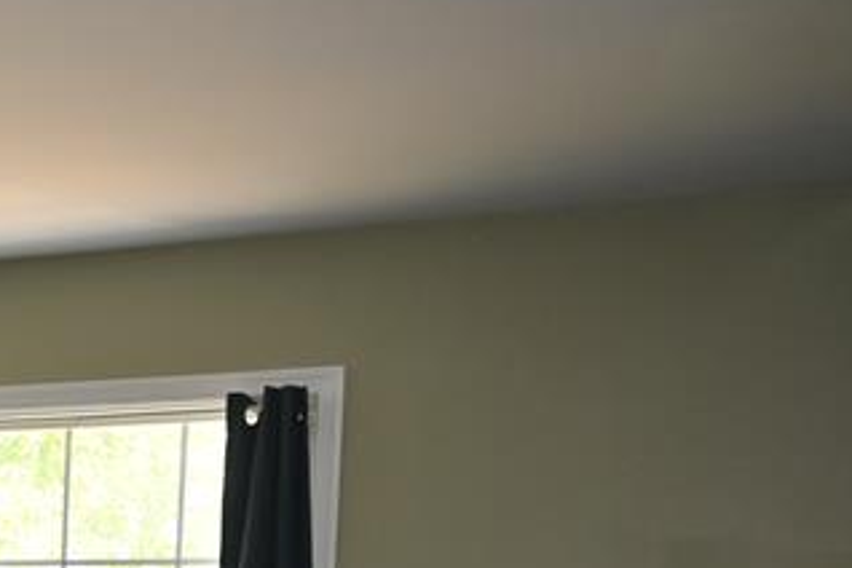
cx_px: -496
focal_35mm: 82
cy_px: 847
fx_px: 1941
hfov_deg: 20.5
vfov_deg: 15.4
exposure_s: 1/60
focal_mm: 16
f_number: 3.5
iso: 400
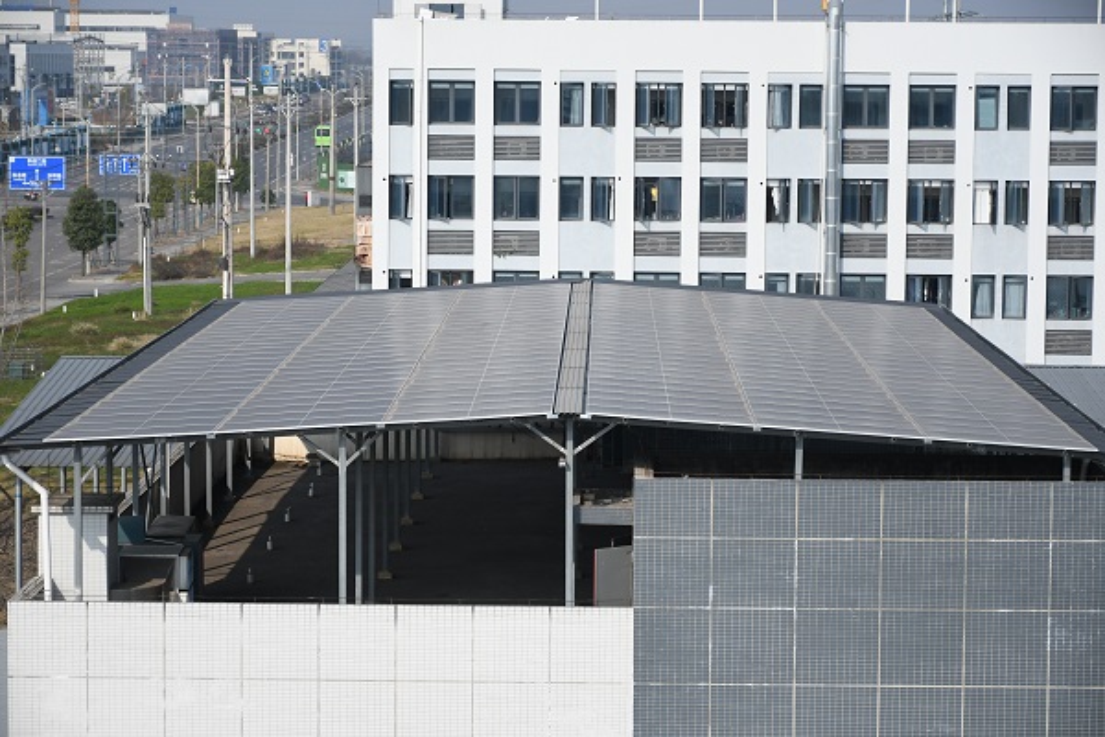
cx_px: 552
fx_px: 3438
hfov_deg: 18.3
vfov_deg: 12.2
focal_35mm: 112
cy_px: 368
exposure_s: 1/2500
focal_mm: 75
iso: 400
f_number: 5
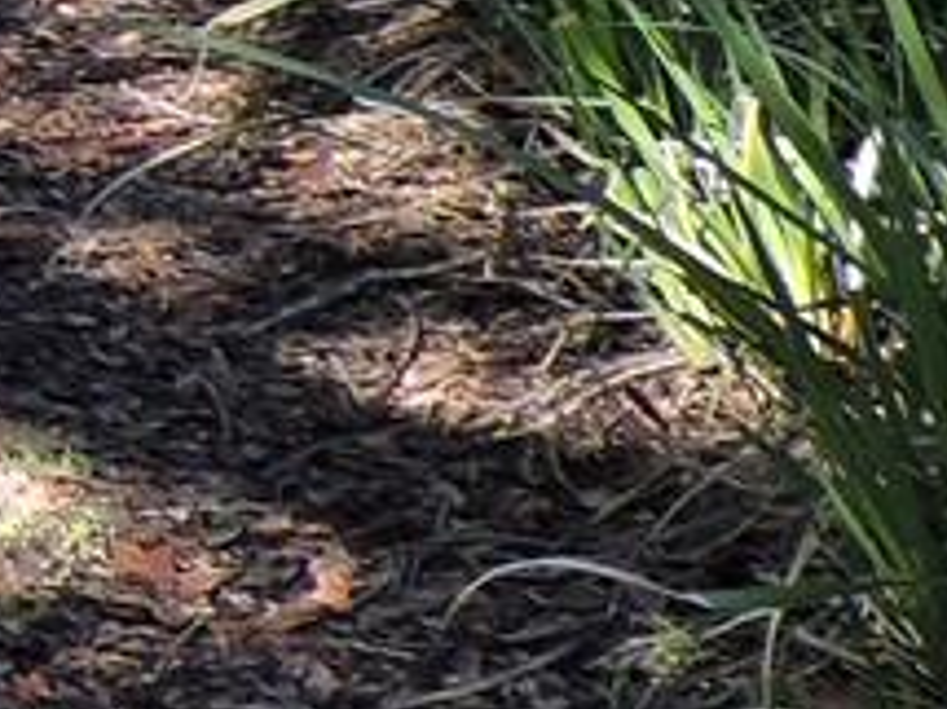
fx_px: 4894
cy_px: -709
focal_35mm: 179
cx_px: -2326
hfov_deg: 8.4
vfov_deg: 7.9
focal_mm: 4.3
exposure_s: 1/320
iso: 100
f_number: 3
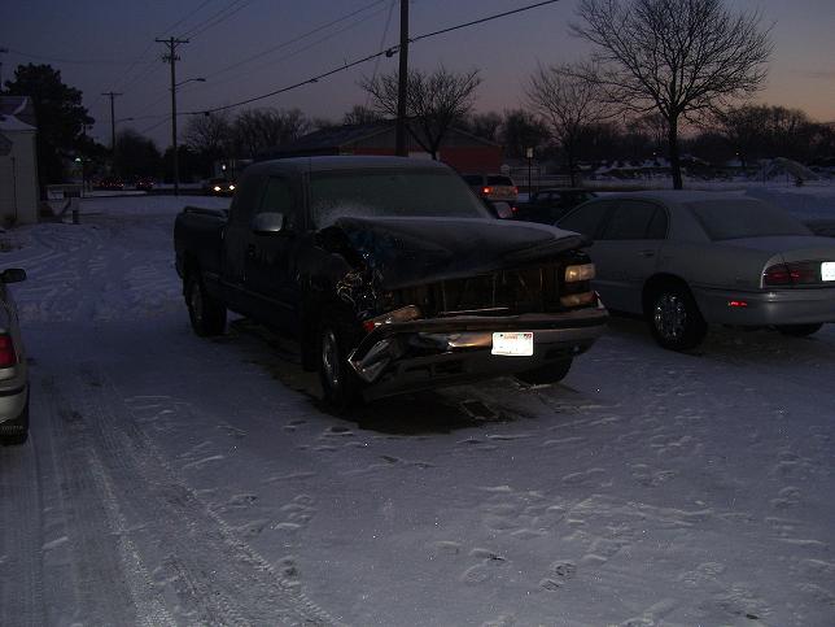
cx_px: 418
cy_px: 314
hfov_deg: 50.1
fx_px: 893
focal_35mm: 37
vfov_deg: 38.7
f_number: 2.7
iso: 80
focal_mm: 6
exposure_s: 1/60
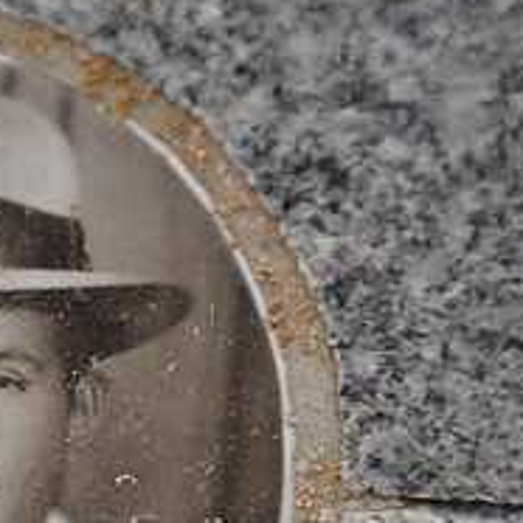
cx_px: -59
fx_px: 7116
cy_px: 463
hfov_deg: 4.2
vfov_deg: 4.2
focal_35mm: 416
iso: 640
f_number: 5.6
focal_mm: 105
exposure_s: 1/250
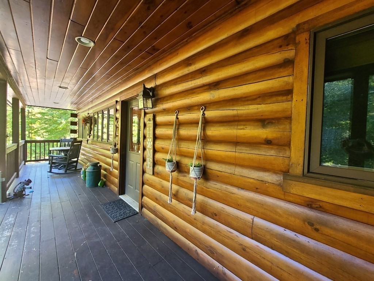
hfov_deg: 106.2
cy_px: 140
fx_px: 140
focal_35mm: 13
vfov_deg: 89.9
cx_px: 187
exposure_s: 1/60
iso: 400
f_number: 2.2
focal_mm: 2.2
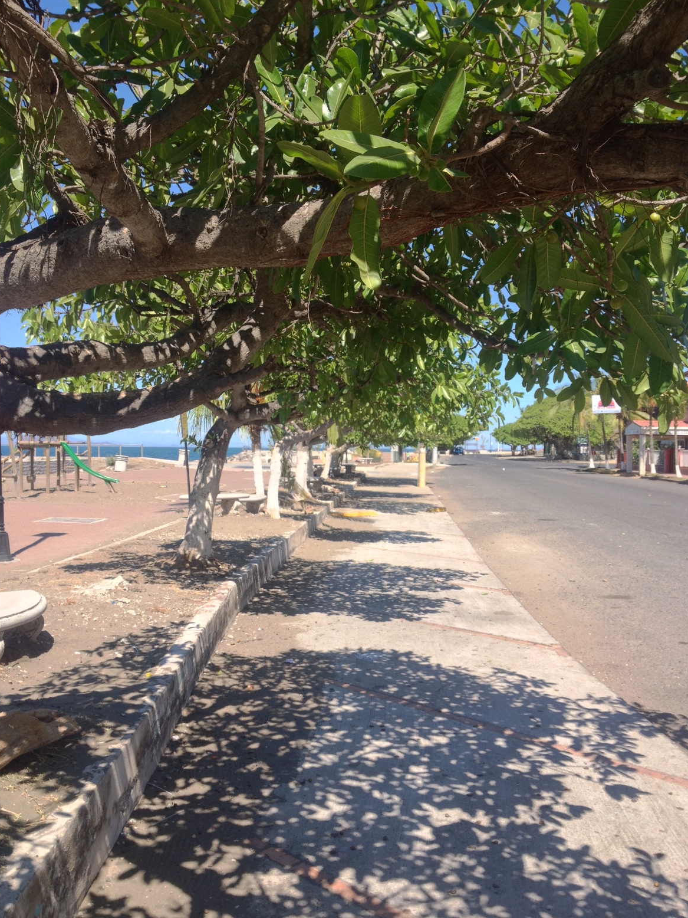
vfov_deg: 51.4
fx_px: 954
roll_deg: -0.2
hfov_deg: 39.7
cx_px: 345
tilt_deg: -2.0
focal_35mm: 36
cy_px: 460
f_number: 2.4
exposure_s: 1/497
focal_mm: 4.28
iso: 50
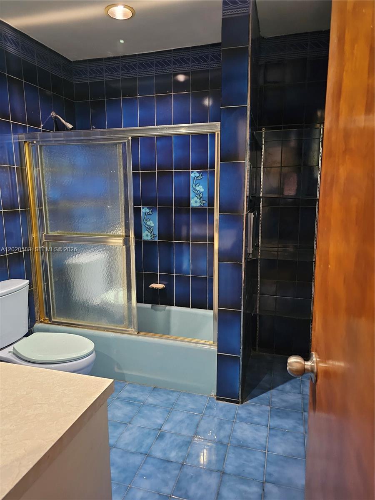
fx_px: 332
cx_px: 188
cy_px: 250
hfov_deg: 58.9
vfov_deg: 73.9
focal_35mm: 23
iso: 1000
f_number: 1.7
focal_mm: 6.3
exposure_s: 1/24
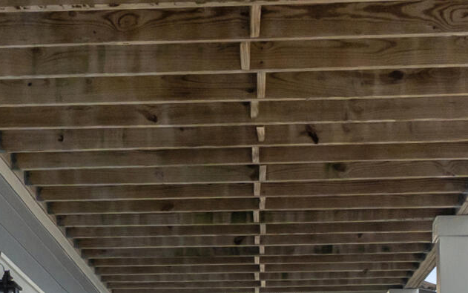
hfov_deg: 22.5
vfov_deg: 13.2
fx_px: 1174
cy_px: 481
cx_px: 195
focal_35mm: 92
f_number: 9
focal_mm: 13
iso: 500
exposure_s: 1/640
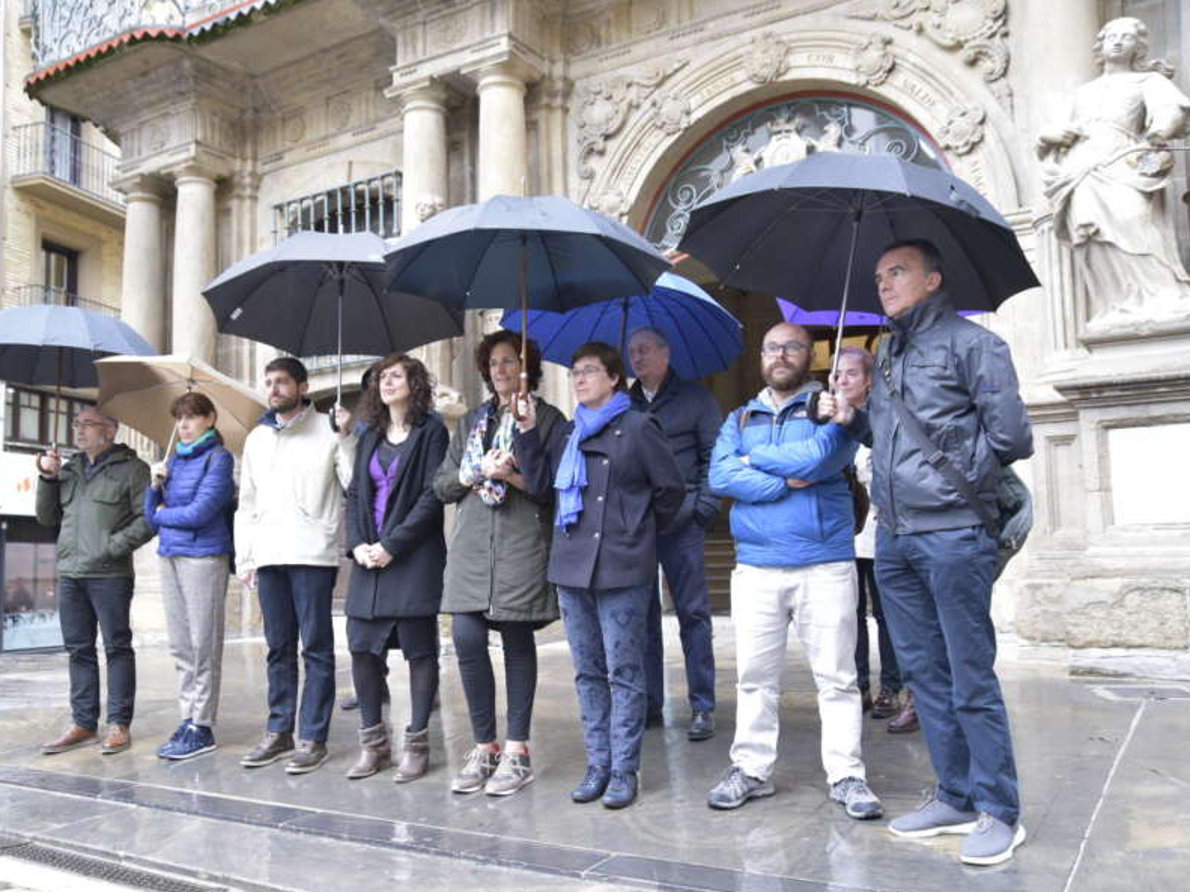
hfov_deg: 52.6
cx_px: 539
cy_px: 447
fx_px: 1203
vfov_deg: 40.7
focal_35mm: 35
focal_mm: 32
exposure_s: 1/100
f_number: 4
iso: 800
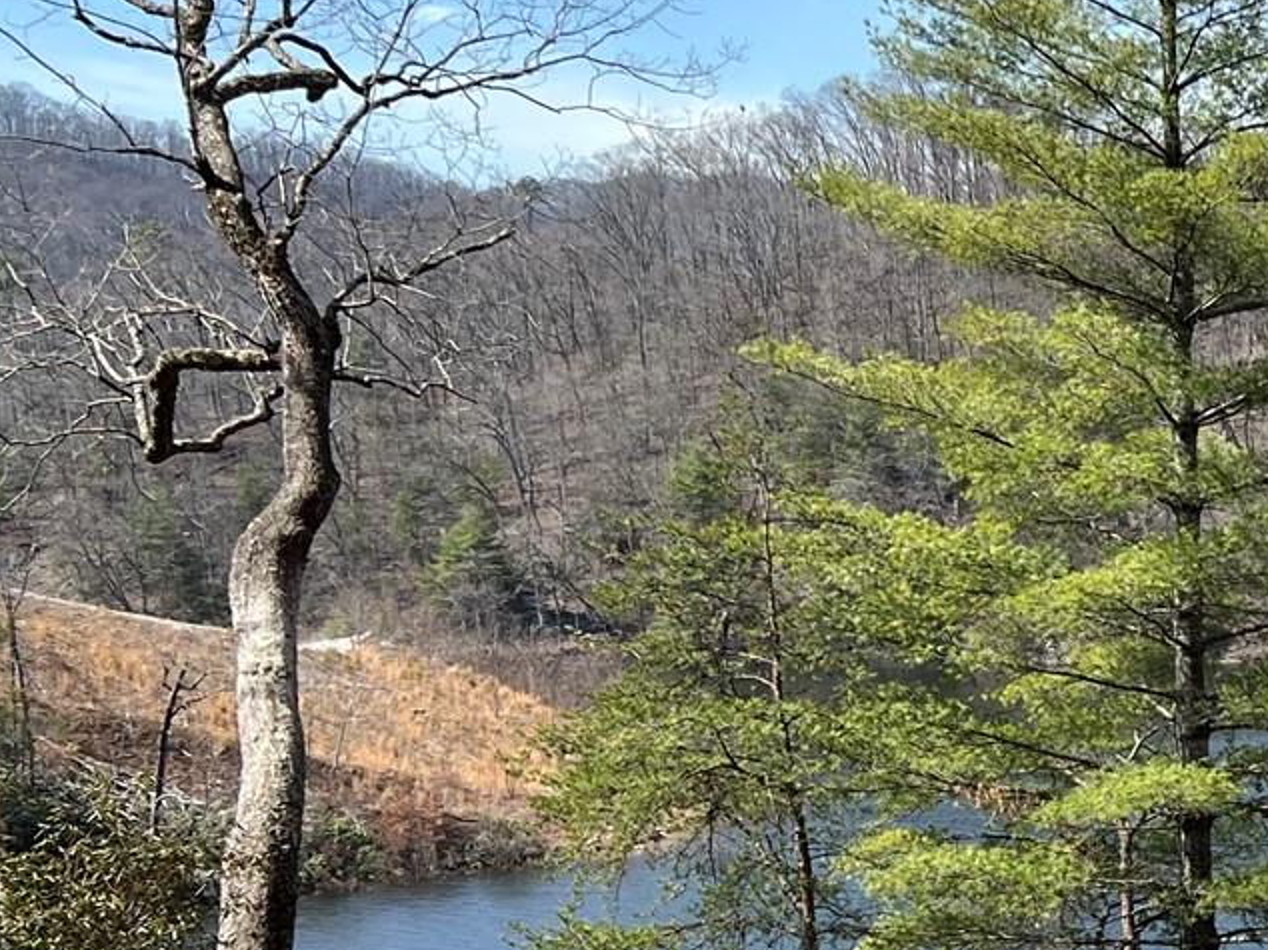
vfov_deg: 17.3
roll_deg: +0.5
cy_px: 820
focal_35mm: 84
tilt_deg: -4.9
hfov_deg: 20.9
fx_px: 3076
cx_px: 1710
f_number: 1.5
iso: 50
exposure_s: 1/1934
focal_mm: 5.7
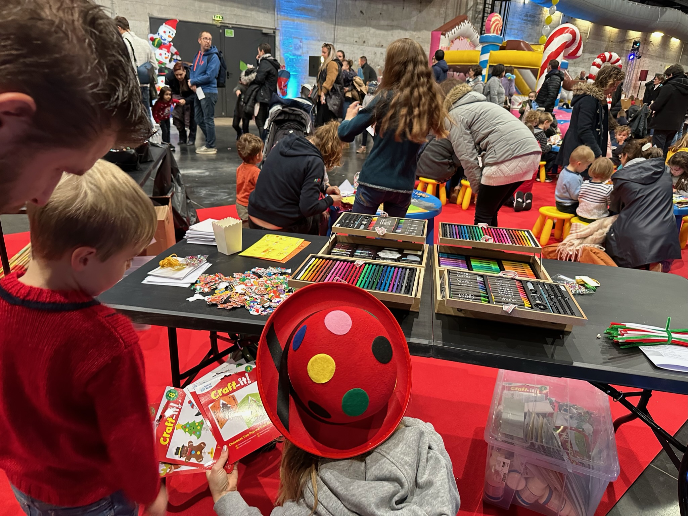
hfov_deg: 71.6
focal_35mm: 24
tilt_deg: -22.5
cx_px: 344
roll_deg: -4.0
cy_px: 258
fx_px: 477
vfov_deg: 56.8
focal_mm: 6.86
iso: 500
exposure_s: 1/50
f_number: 1.78
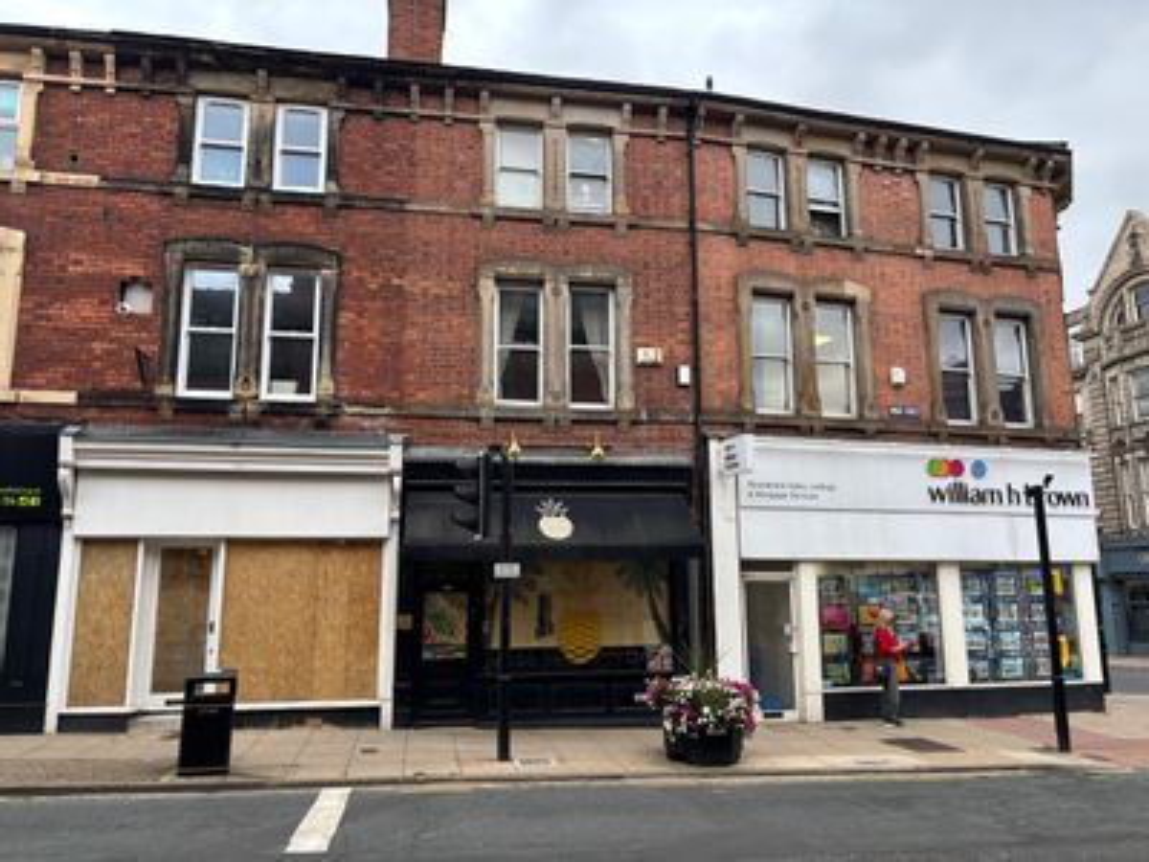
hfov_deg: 67.3
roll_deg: +0.6
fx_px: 863
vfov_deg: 53.1
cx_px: 574
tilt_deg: +10.6
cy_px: 431
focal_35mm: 26
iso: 32
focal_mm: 5.96
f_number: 1.6
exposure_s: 1/121
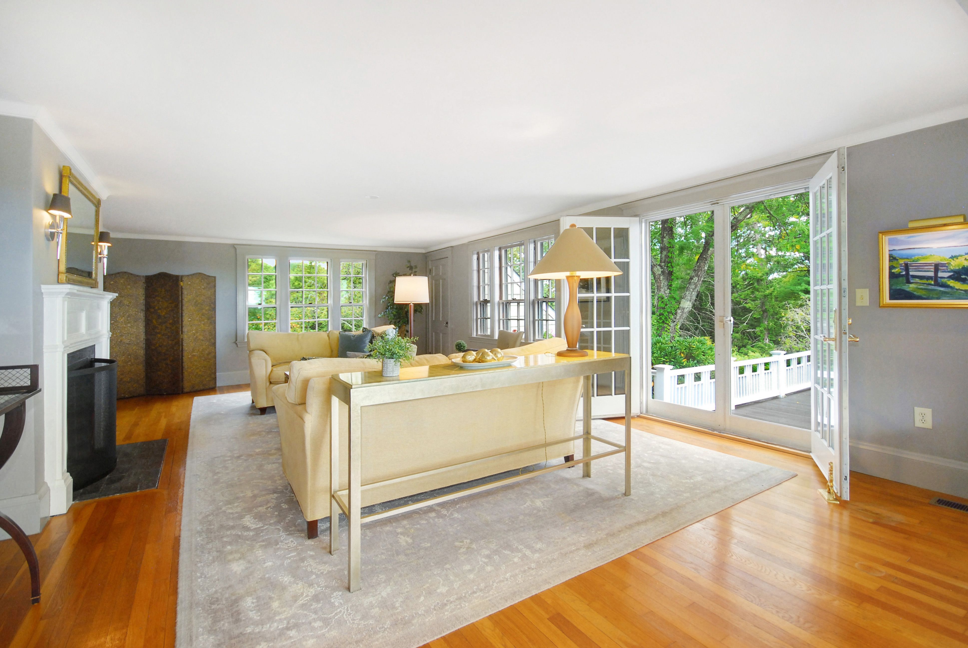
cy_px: 324
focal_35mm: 15
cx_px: 484
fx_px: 404
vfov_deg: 77.5
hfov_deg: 100.3
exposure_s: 1/60
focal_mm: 10
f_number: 5.6
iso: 640
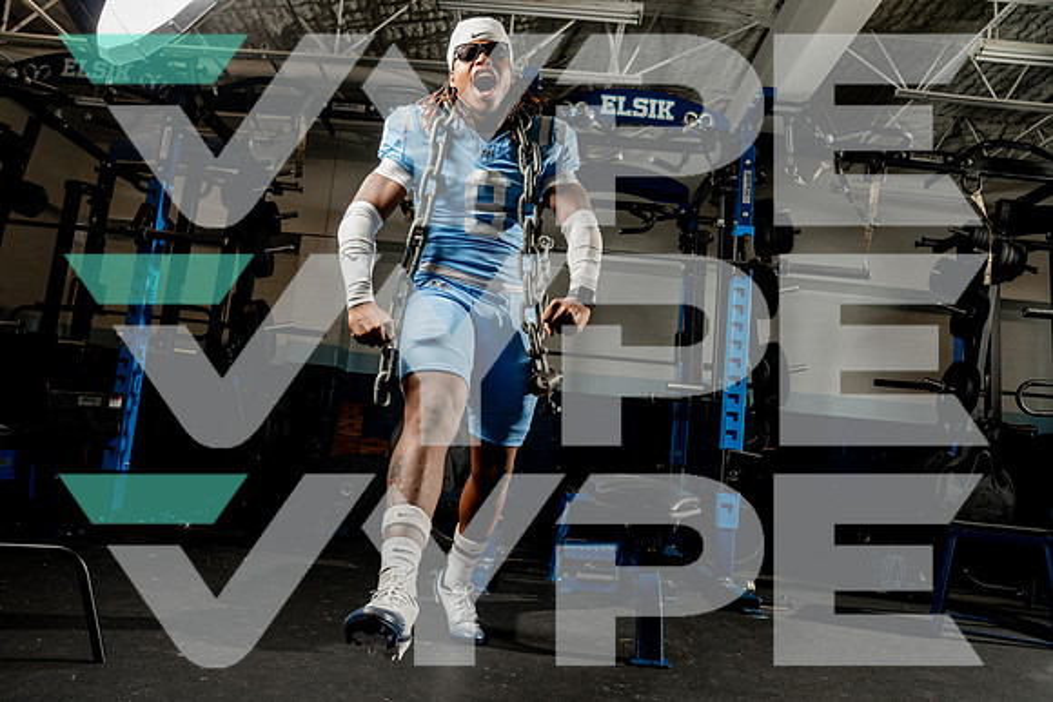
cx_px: 526
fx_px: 819
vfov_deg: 46.4
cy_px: 351
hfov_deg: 65.5
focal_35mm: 28
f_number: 7.1
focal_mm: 28
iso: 640
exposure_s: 1/200
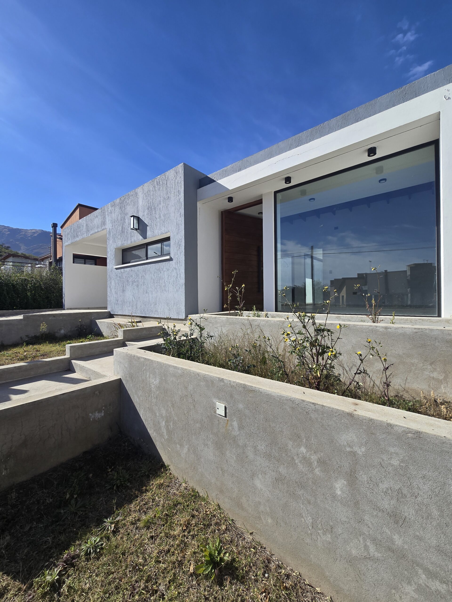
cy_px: 301
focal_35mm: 13
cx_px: 226
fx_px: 226
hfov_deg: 89.9
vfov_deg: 106.2
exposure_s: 1/2321
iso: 50
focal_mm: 2.2
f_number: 2.2
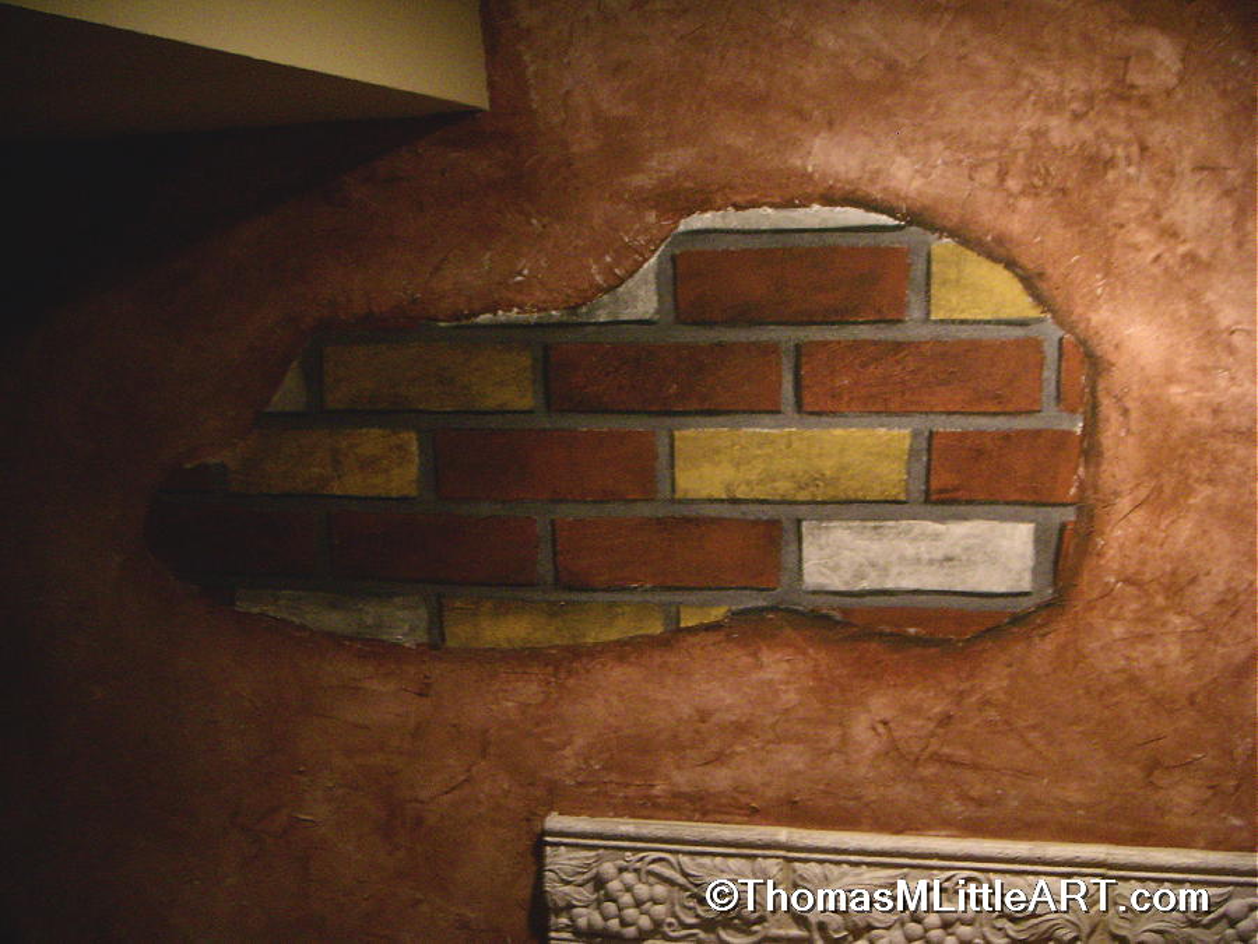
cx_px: 629
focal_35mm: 38
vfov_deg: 37.7
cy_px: 472
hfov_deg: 49.0
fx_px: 1381
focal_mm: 6.4
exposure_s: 1/4
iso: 212
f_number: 3.5
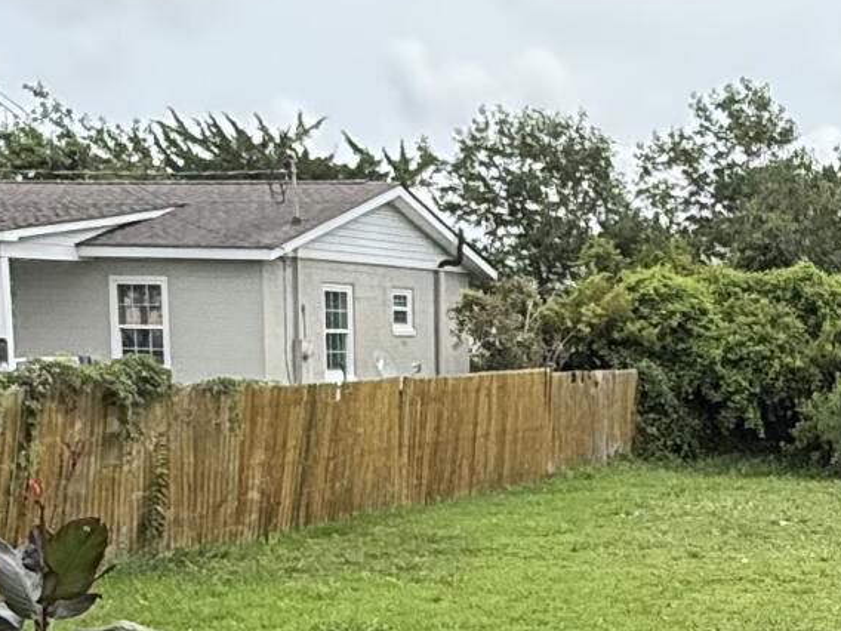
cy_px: 652
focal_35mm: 74
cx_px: 808
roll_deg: -1.7
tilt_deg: -11.1
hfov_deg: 25.2
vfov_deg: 19.3
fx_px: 1798
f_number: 2.2
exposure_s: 1/928
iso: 64
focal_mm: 2.22
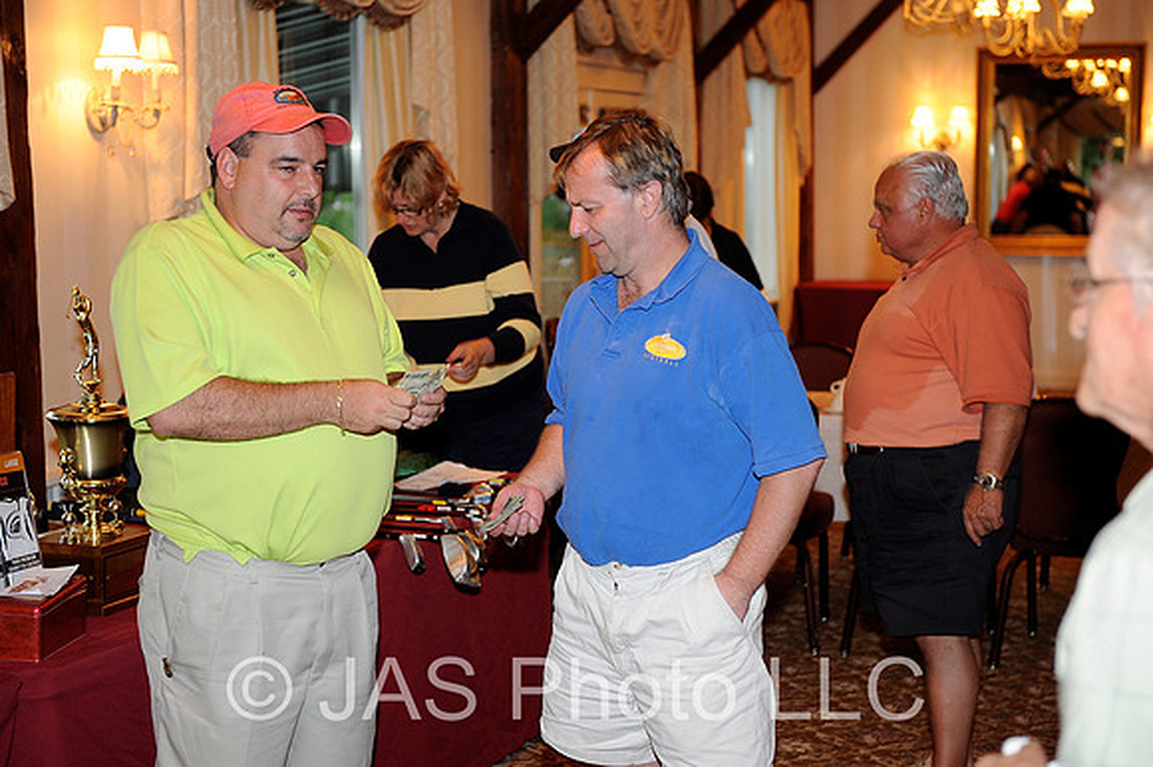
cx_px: 576
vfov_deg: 21.9
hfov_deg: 32.4
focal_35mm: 62
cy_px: 384
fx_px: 1985
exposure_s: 1/40
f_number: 4
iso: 400
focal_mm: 62
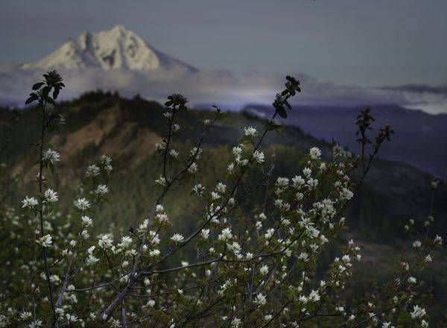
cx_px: 201
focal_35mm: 112
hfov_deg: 17.7
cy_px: 164
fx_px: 1433
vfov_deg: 13.0
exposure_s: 1/200
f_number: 16
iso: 320
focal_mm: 105
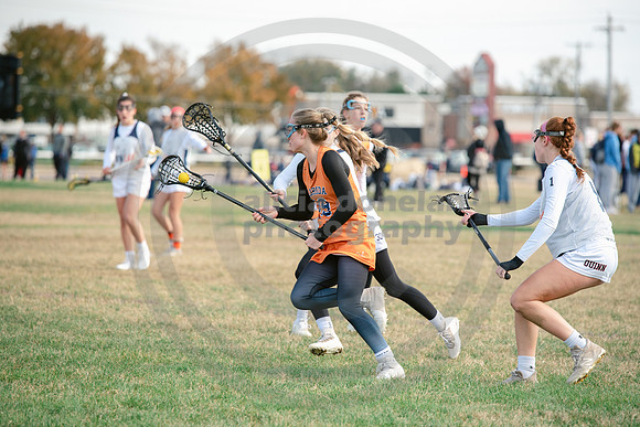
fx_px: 3556
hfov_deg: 10.3
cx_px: 320
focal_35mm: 200
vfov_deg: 6.9
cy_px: 214
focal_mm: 200
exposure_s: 1/1000
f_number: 4
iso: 250
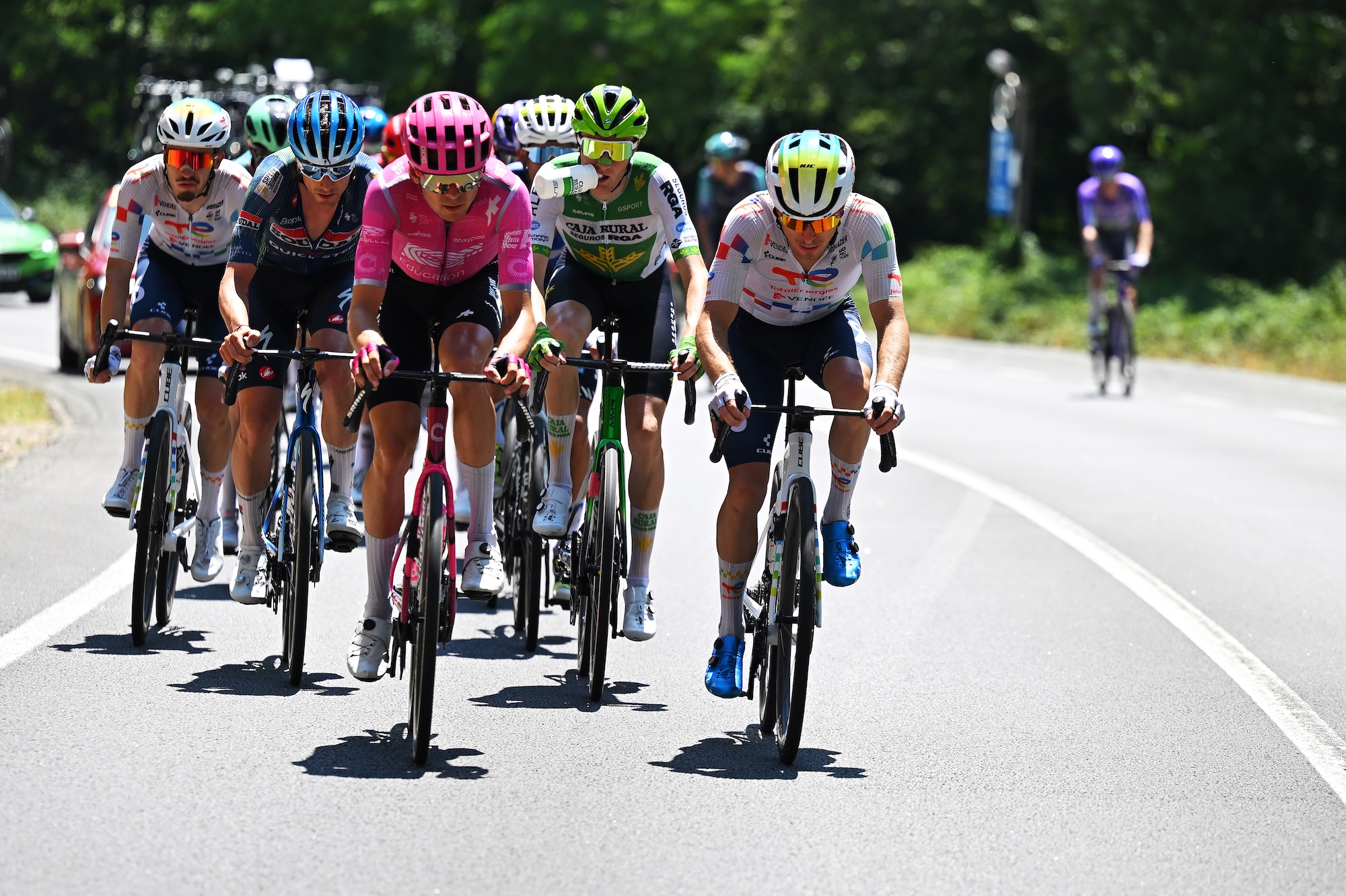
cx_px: 673
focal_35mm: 195
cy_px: 448
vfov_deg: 7.0
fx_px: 7288
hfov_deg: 10.6
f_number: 2.8
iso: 250
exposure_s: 1/2500
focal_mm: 130
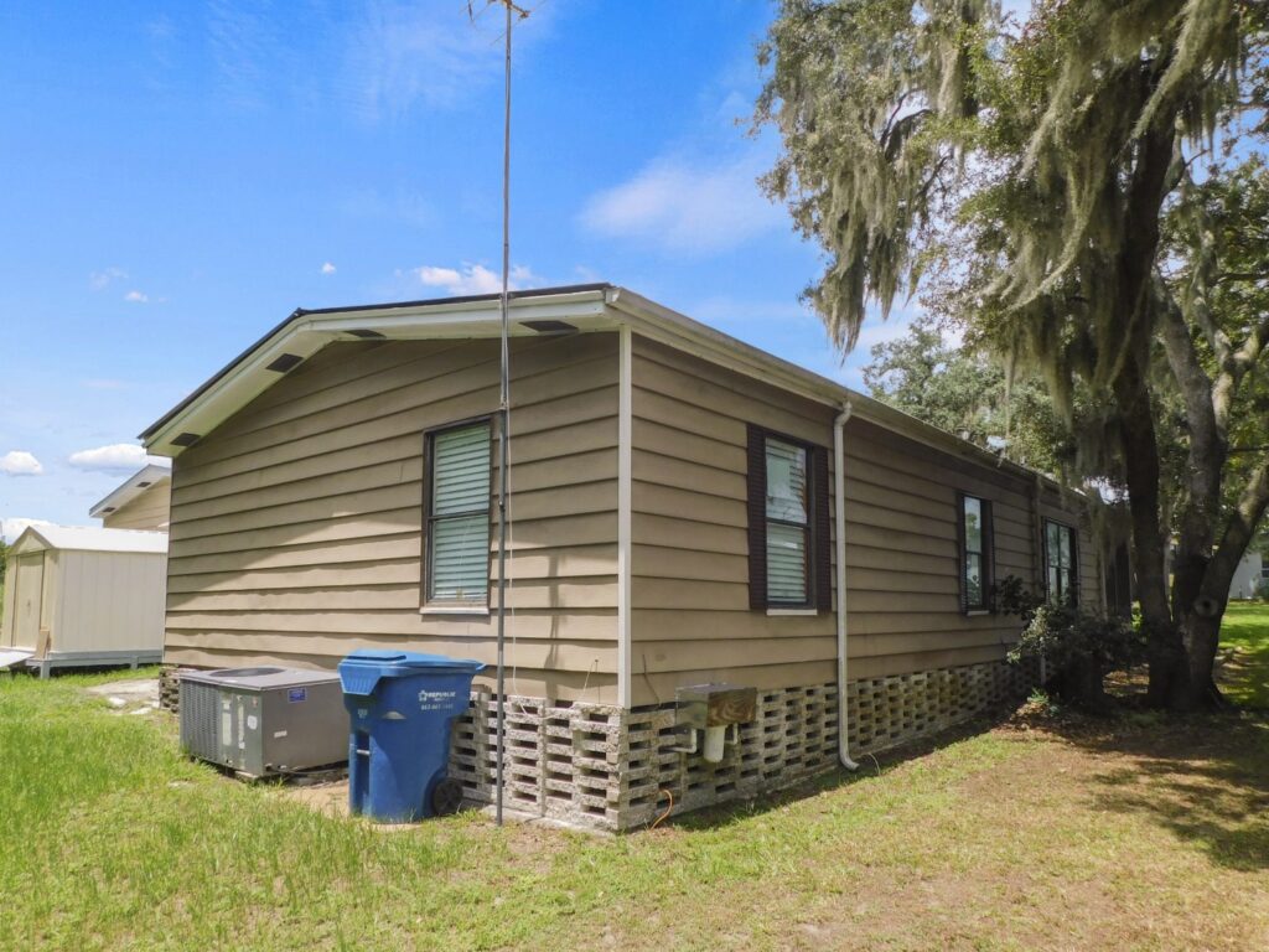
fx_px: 843
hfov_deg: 73.9
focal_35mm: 23
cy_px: 476
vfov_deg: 58.9
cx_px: 634
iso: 125
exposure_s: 1/1000
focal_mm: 4
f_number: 3
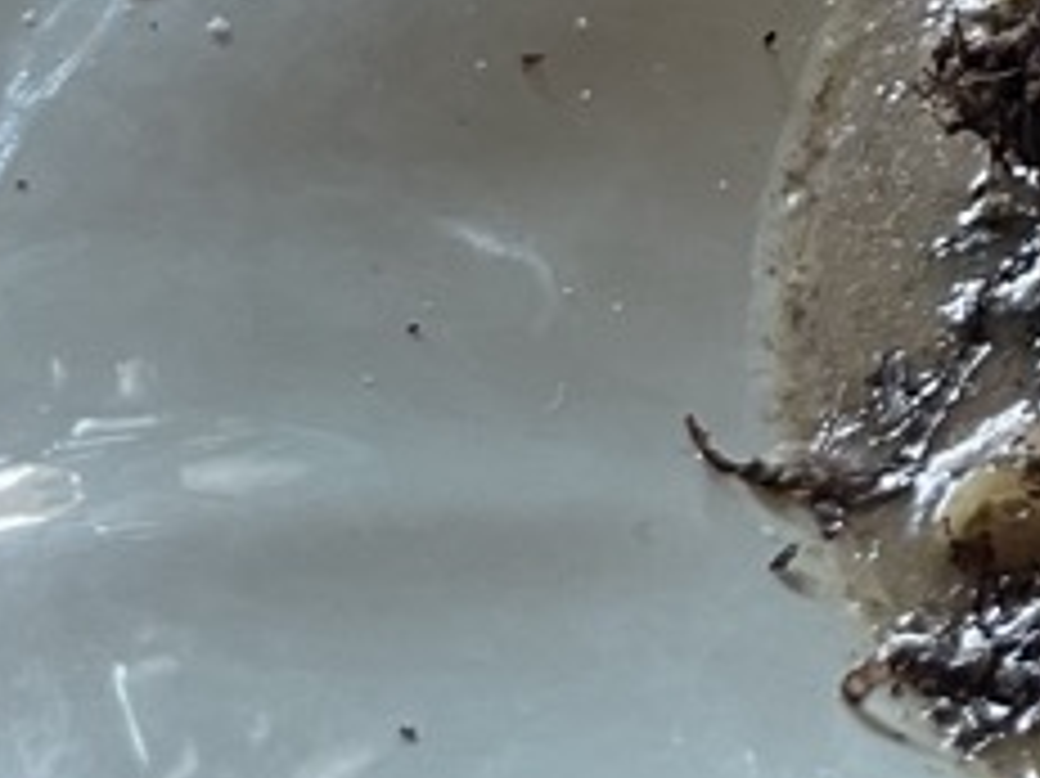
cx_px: 2503
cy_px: -729
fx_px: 4054
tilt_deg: -35.6
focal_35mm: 135
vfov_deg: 10.2
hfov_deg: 11.8
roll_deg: +1.8
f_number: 1.6
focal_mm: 5.1
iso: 320
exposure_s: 1/60
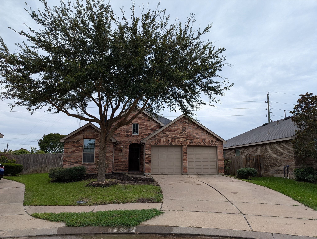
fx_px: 220
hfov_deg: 71.5
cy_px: 120
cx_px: 158
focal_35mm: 24
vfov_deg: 56.9
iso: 44
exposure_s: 1/1770
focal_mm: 6.81
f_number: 1.85
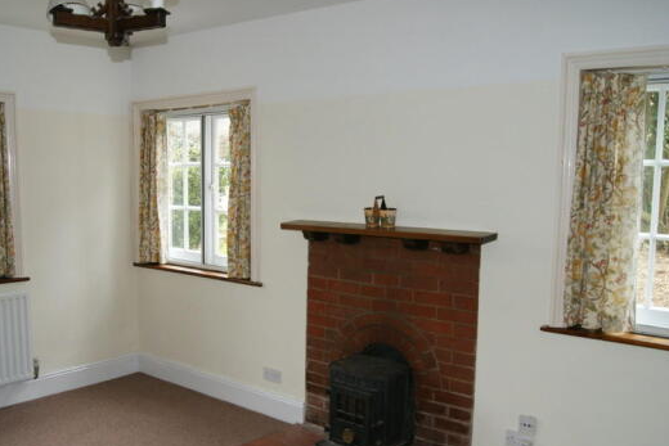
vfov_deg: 38.8
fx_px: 632
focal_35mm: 34
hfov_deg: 55.6
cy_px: 262
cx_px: 293
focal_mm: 18
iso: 400
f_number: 5.6
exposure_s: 1/60
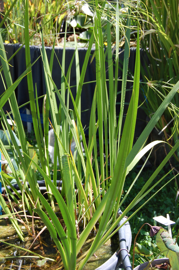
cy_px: 135
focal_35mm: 57
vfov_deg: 35.1
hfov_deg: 23.7
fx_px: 426
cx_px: 90
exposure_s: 1/200
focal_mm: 38
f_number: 7.1
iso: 200
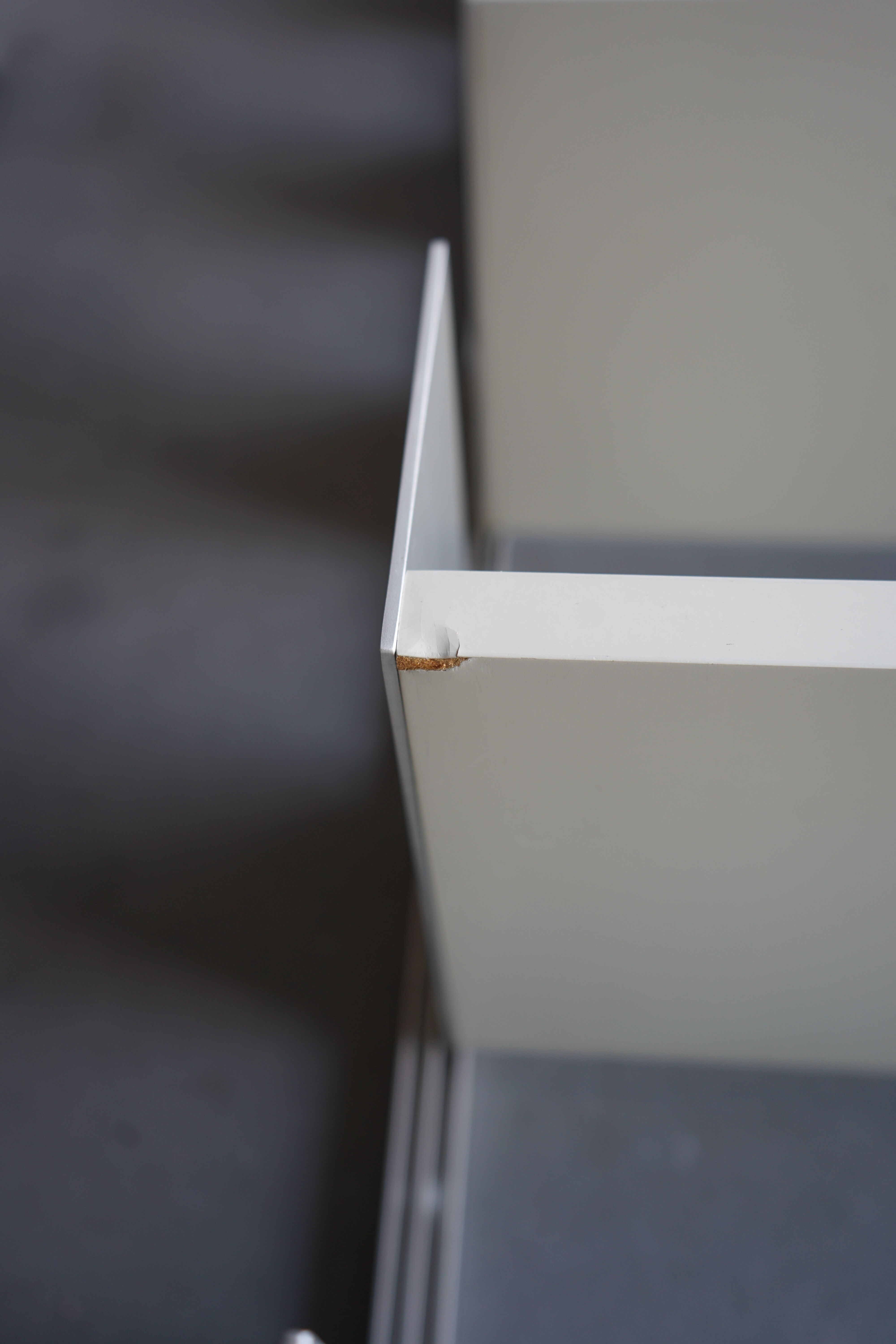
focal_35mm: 30
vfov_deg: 61.9
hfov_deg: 43.6
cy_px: 672
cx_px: 448
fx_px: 1120
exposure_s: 1/60
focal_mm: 30
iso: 200
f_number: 4
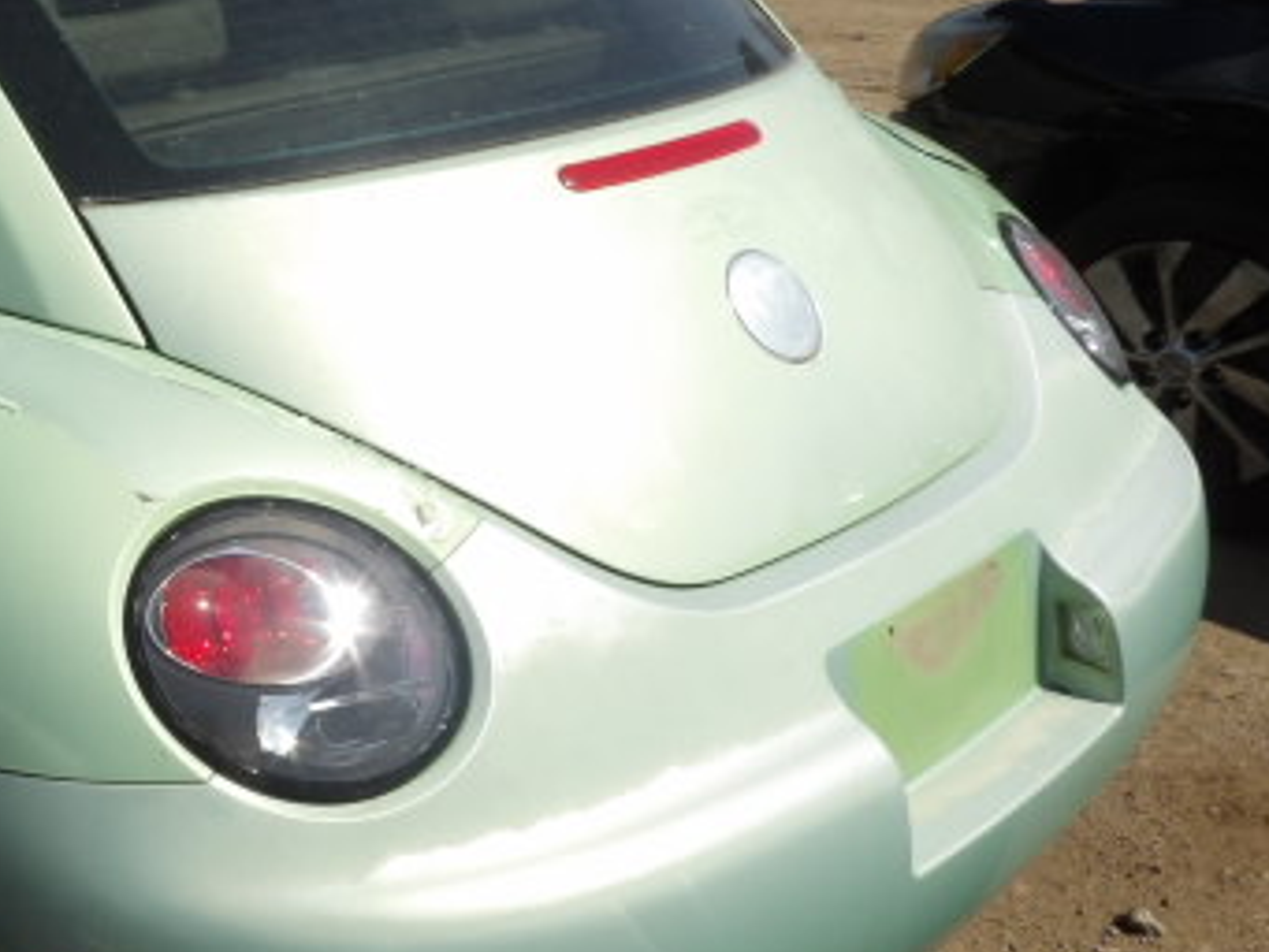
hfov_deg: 39.3
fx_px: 1650
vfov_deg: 32.2
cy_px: 439
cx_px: 149
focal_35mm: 45
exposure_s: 1/451
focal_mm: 4.3
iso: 100
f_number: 7.4
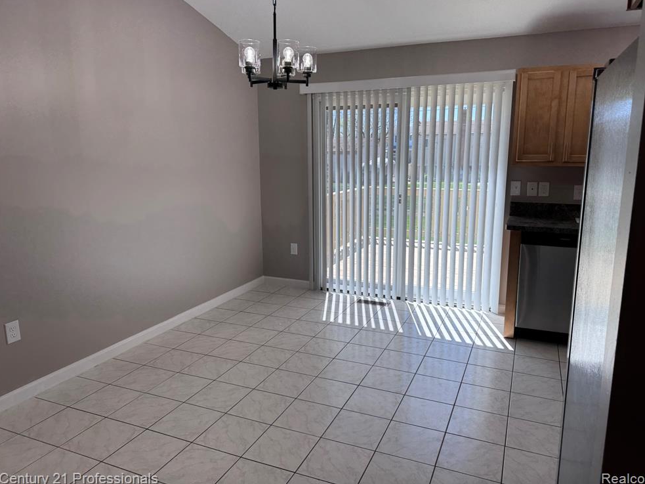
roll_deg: -0.3
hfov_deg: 69.4
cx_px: 332
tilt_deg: -11.4
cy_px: 237
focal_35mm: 25
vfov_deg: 54.9
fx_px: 466
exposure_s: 1/685
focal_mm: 6.76
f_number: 1.78
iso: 80
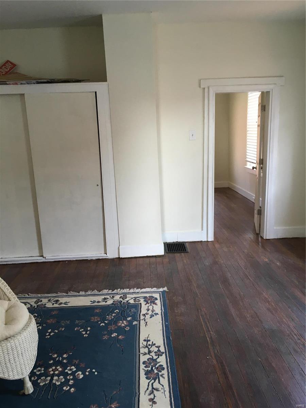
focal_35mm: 29
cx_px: 153
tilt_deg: -12.3
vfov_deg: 61.7
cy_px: 204
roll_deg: +2.0
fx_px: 342
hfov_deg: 48.2
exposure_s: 1/30
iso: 50
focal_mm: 4.15
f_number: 2.2
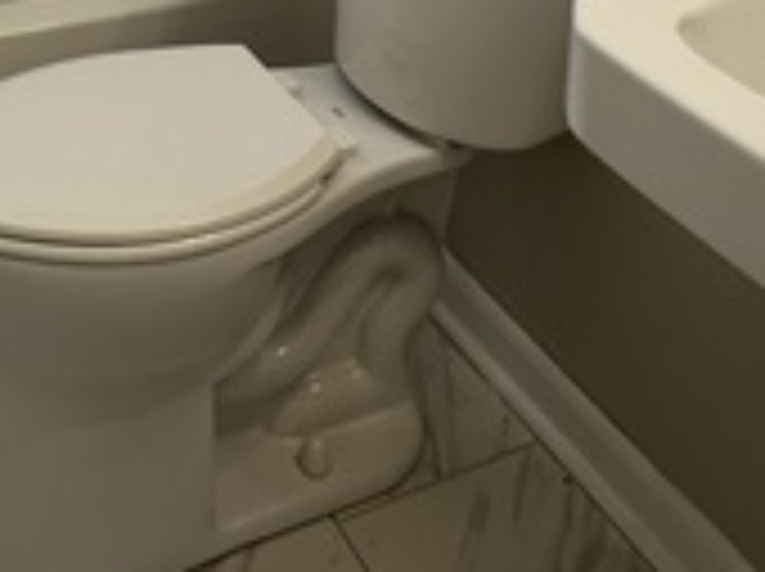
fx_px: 1214
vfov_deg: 20.4
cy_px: -405
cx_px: 196
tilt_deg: -6.9
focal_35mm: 55
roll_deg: -2.6
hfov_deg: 34.3
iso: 50
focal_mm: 2.22
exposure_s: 1/120
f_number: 2.2
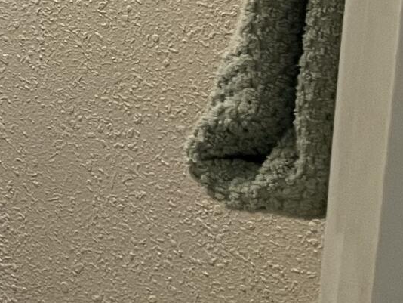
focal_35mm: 146
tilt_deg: -5.3
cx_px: -539
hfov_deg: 11.4
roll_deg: -2.7
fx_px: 1700
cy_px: -379
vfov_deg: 9.3
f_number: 1.6
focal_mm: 5.1
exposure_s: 1/60
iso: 80
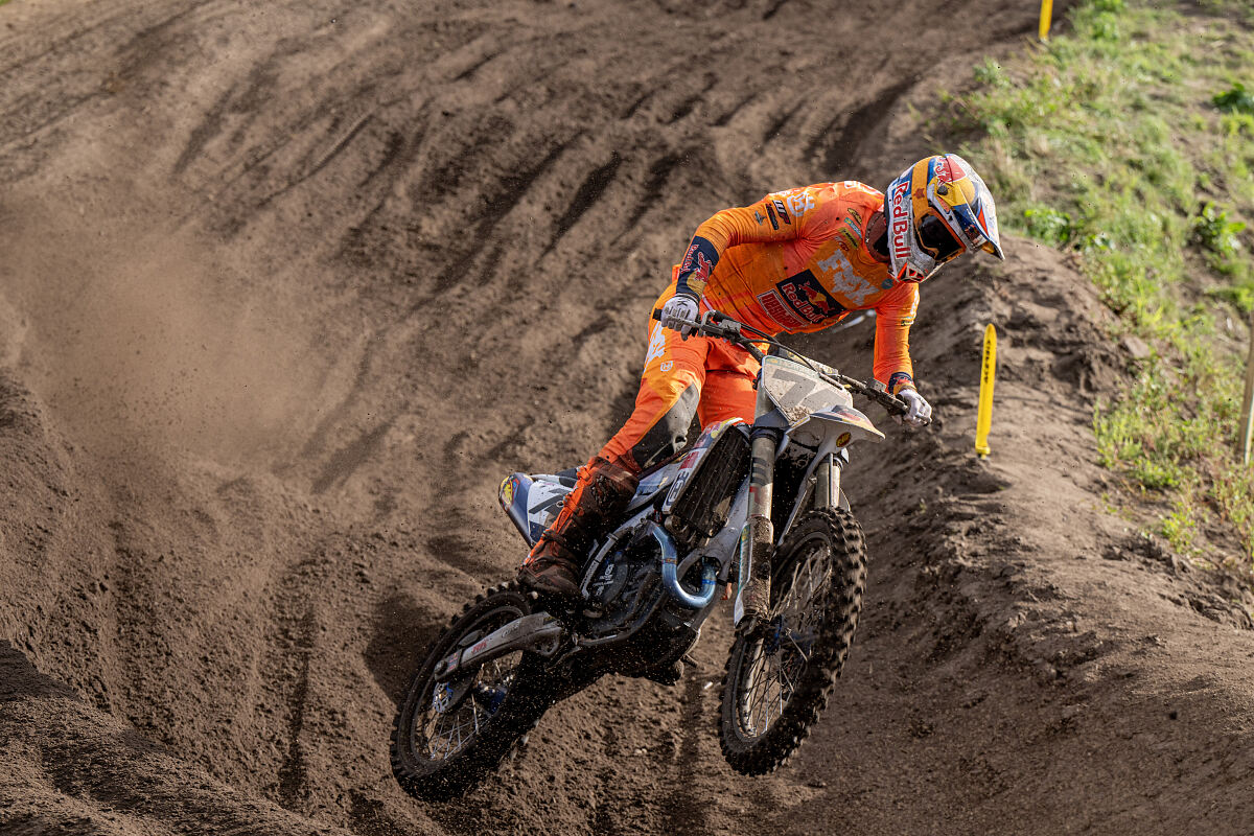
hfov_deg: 20.6
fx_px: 3448
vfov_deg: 13.8
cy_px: 418
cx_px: 627
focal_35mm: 99
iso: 200
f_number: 4.5
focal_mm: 99
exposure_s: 1/1250
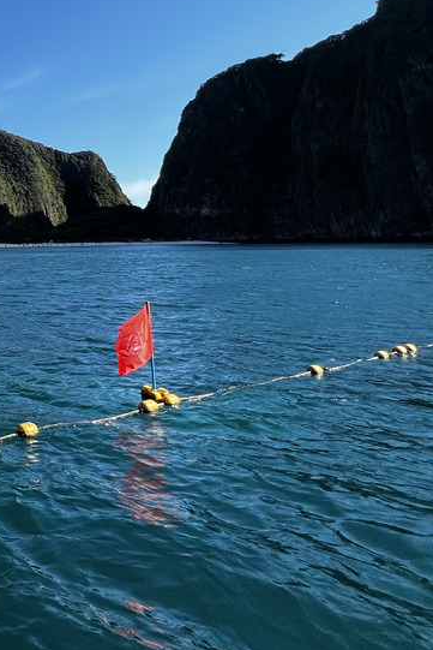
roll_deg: +2.8
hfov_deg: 32.1
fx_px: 541
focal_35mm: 30
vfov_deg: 58.5
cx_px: -140
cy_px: 157
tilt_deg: +8.2
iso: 32
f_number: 1.8
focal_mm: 1.57
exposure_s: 1/995
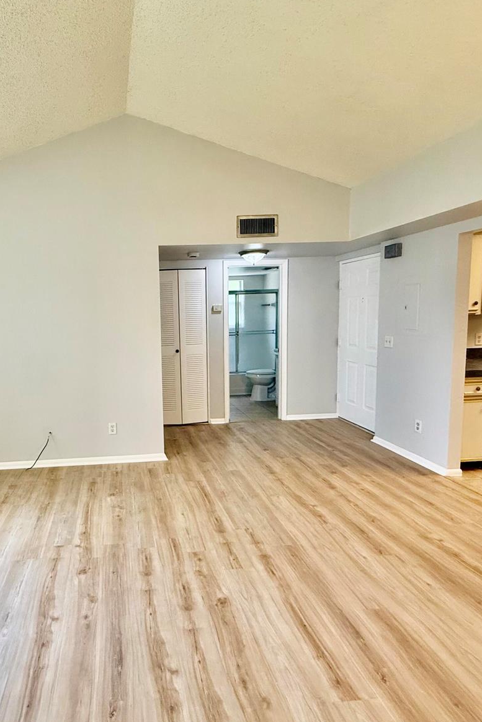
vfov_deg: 84.0
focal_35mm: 20
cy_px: 358
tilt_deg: -5.8
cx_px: 137
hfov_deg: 59.5
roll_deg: +1.9
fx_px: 402
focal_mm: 2.22
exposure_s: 1/120
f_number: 2.2
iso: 250
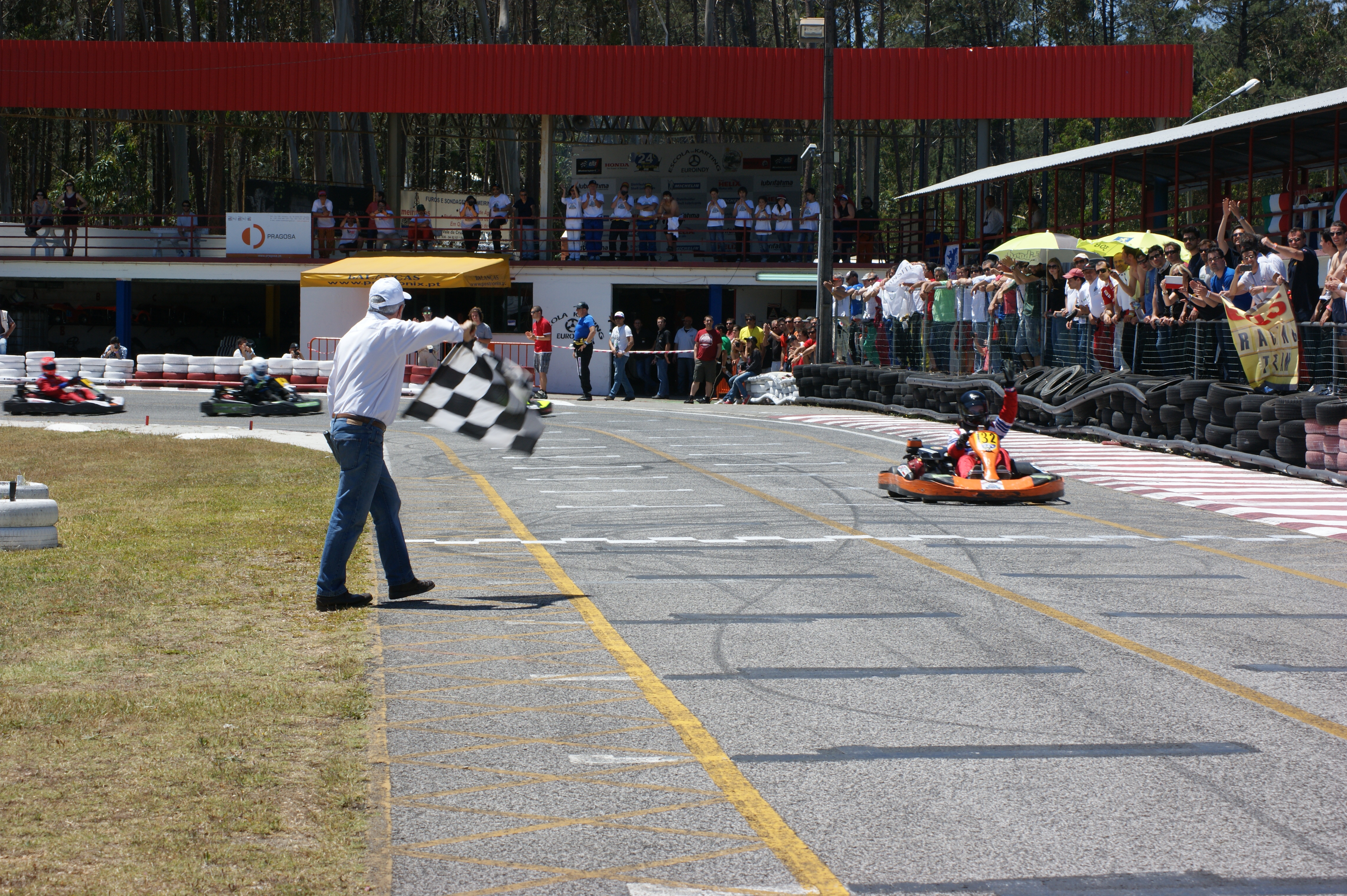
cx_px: 674
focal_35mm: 90
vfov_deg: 15.2
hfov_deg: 22.6
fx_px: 3365
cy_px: 448
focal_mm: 60
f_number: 11
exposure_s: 1/160
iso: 100
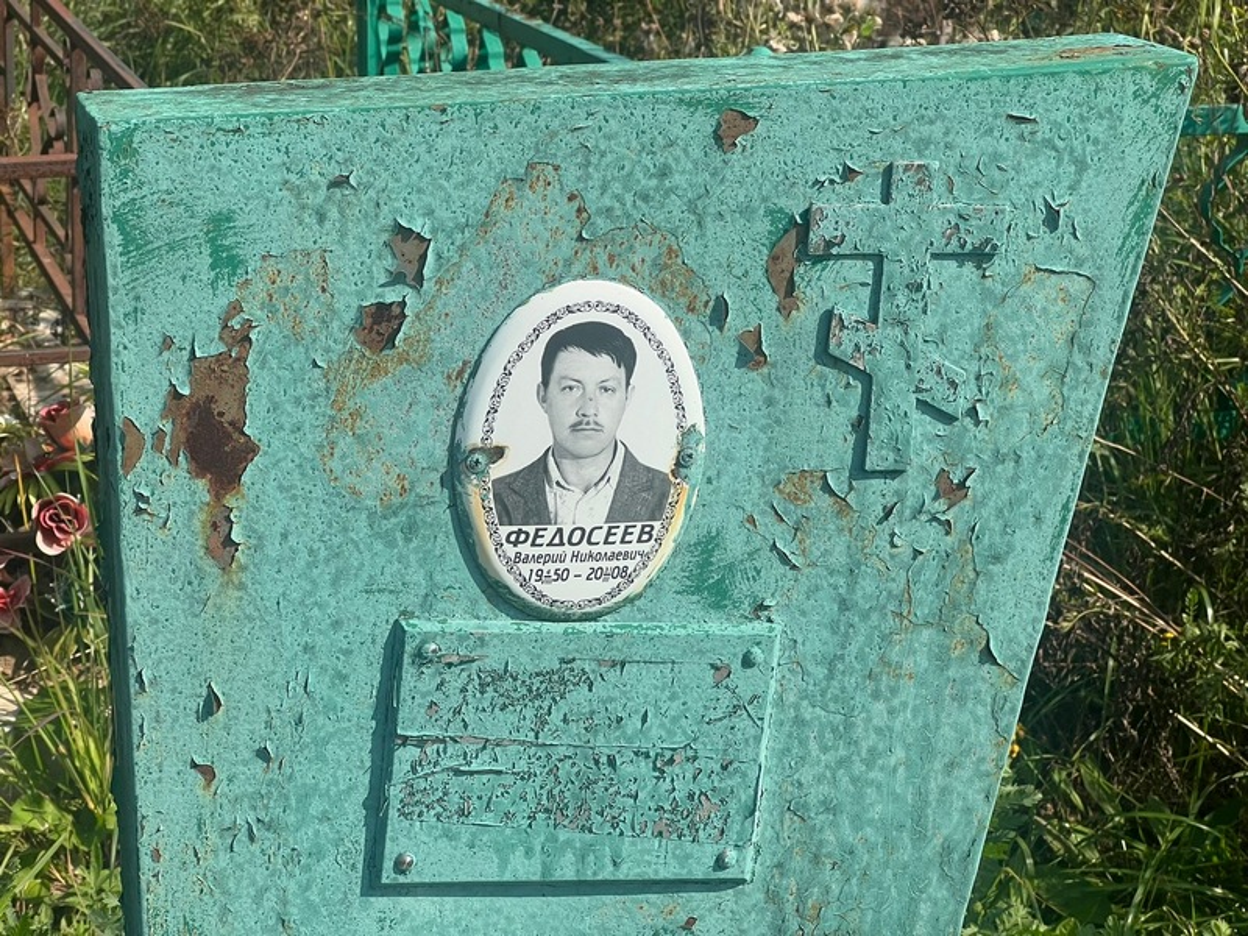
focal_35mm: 77
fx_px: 2776
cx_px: 624
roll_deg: -1.4
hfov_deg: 25.3
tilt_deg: -17.5
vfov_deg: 19.1
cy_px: 468
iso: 32
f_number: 2.8
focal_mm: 9
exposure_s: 1/1024
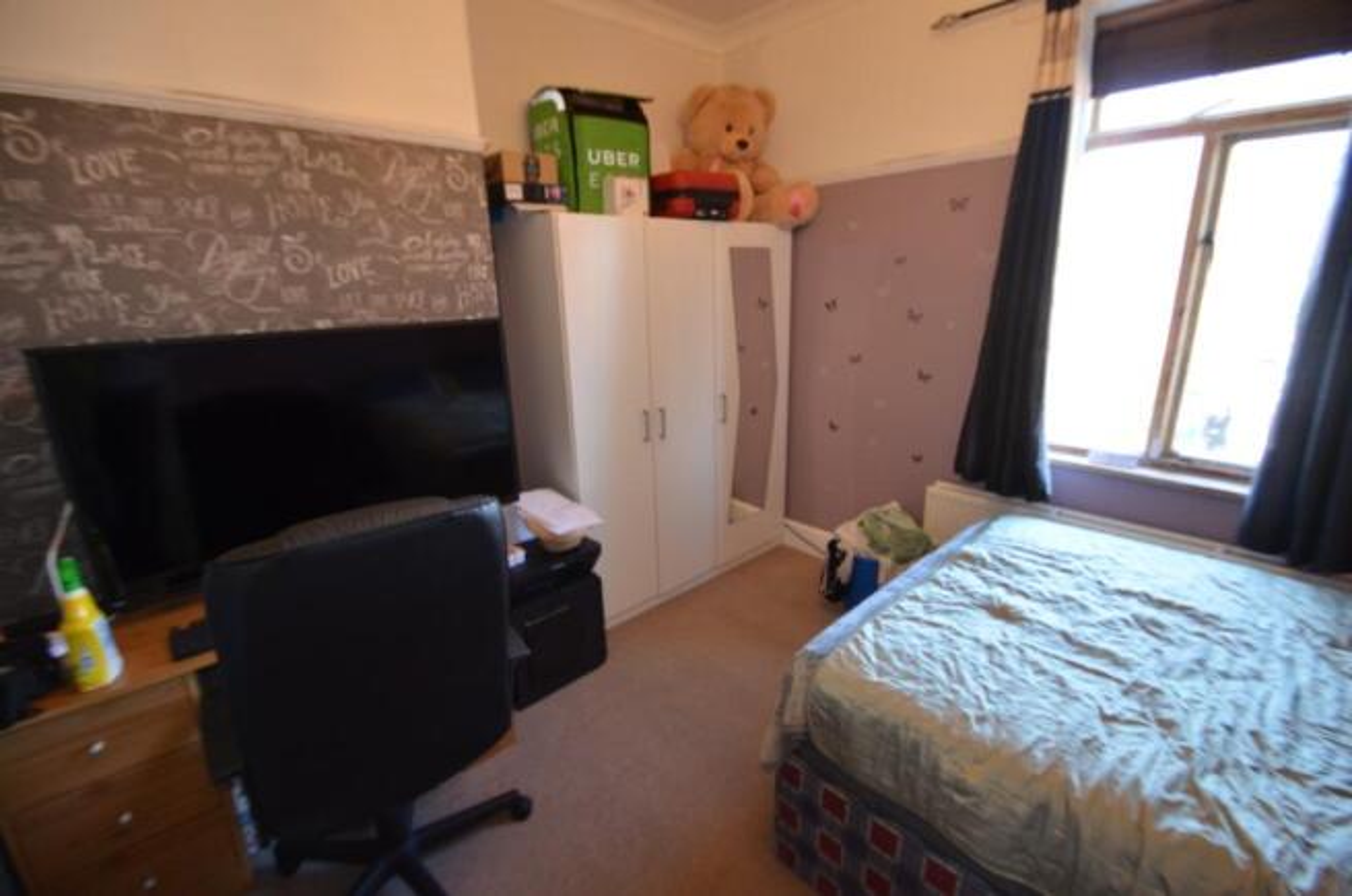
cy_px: 448
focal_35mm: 15
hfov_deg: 100.5
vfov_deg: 77.1
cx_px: 676
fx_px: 562
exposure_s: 1/60
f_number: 3.5
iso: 720
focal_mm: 10
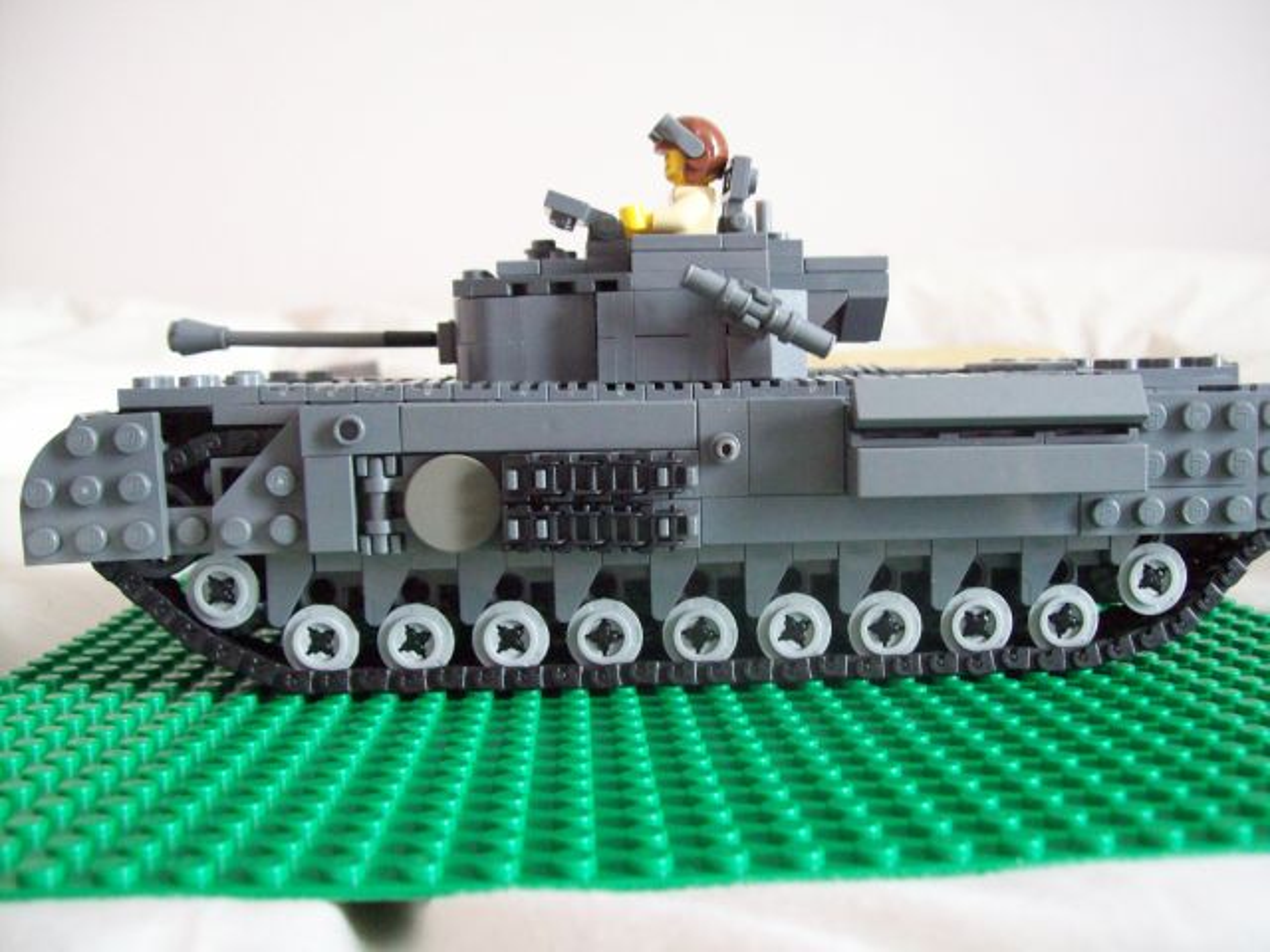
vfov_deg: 39.7
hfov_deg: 51.4
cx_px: 635
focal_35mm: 36
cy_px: 476
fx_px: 1321
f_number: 2.7
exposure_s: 1/8
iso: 200
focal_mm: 6
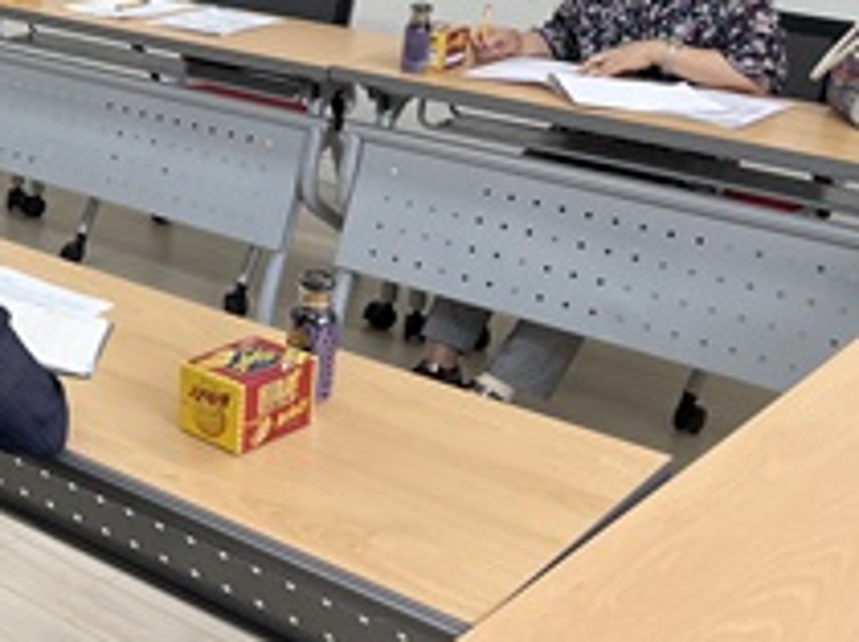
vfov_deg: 23.5
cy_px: 211
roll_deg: -0.7
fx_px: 1537
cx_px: -160
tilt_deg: -18.6
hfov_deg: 27.6
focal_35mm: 62
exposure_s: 1/120
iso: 80
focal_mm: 4.2
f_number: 1.6
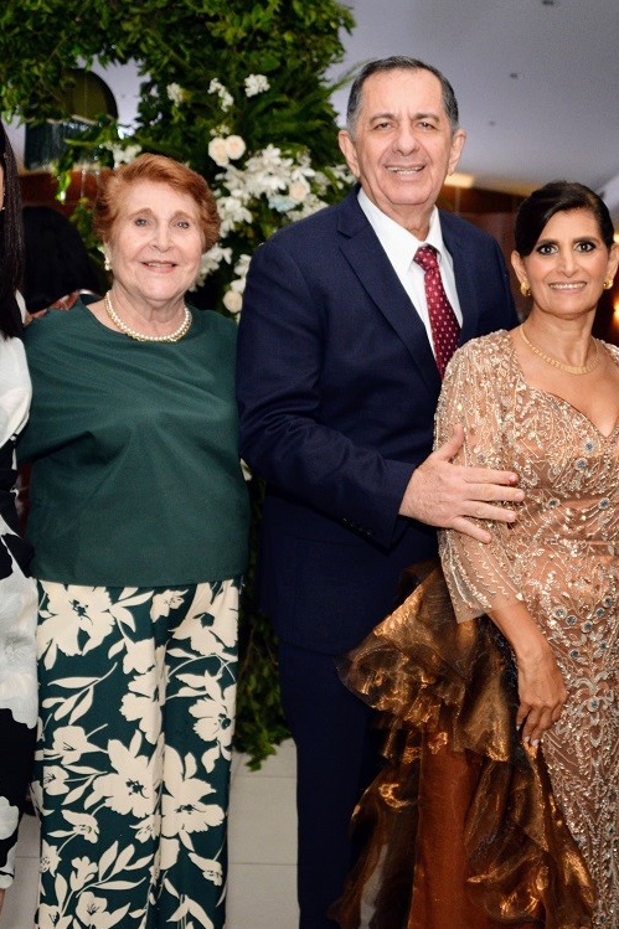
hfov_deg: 30.7
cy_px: 457
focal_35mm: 43
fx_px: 1109
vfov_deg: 45.4
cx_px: 452
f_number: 3.5
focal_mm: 28
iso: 1600
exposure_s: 1/60
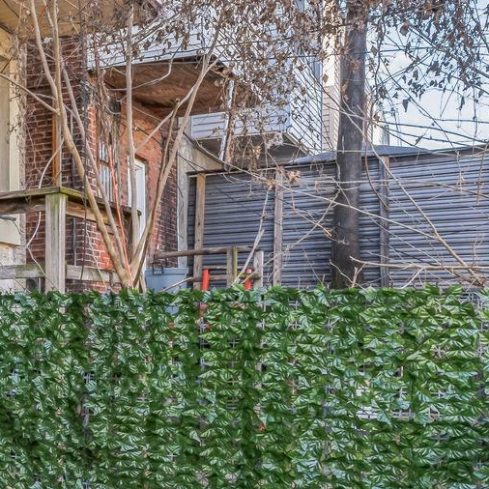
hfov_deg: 25.7
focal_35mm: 55
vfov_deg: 30.8
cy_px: 337
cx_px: -180
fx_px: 879
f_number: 7.1
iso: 160
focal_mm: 16
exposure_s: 1/100
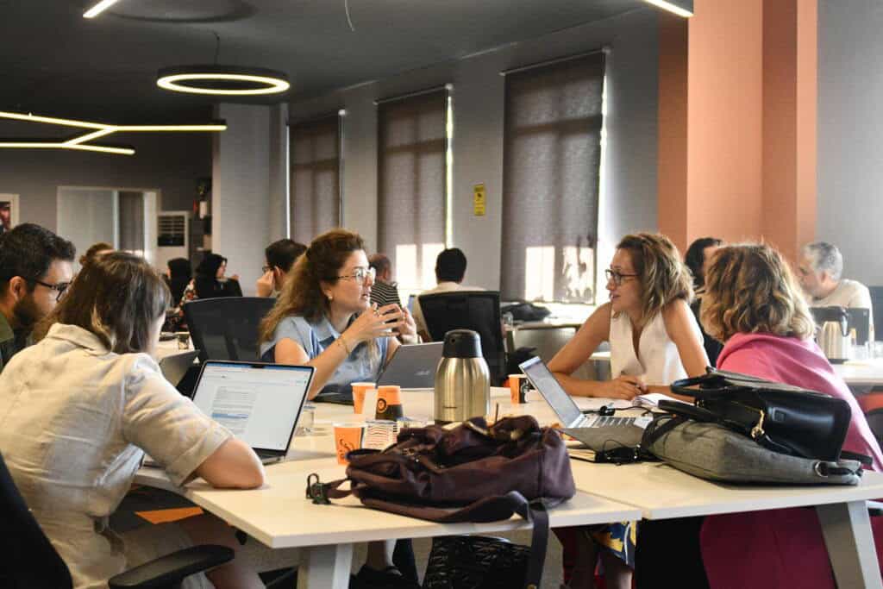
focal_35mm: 52
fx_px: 1276
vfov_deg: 26.0
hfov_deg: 38.2
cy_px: 294
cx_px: 442
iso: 3200
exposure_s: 1/250
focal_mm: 35
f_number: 3.8
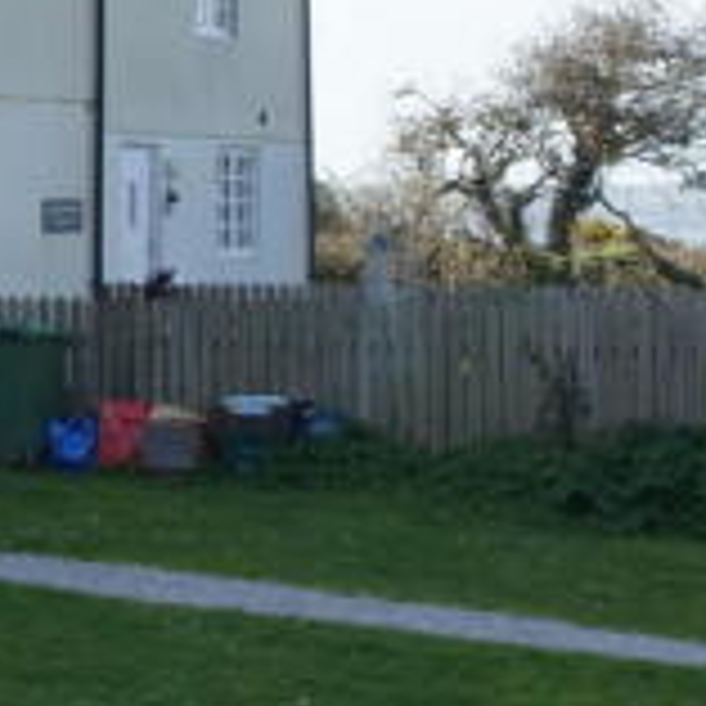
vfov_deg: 13.1
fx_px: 3064
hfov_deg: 12.9
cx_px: -81
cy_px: 175
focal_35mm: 133
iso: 200
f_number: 8
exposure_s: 1/200
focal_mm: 25
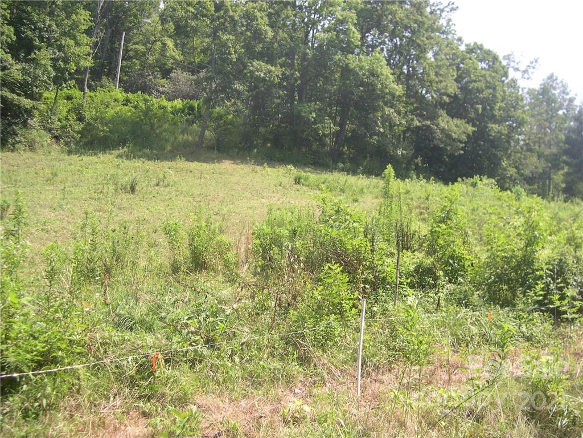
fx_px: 640
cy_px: 219
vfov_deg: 37.7
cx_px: 292
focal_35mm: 38
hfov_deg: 49.0
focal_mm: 8
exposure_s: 1/448
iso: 100
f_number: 2.8
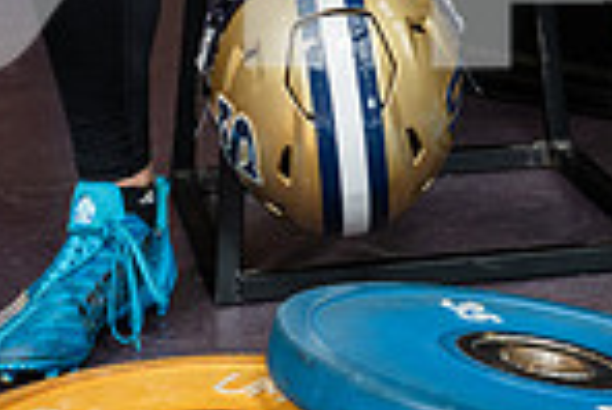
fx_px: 2382
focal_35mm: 140
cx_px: 393
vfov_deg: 9.3
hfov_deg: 14.6
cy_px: -348
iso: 500
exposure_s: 1/250
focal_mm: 46
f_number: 5.6
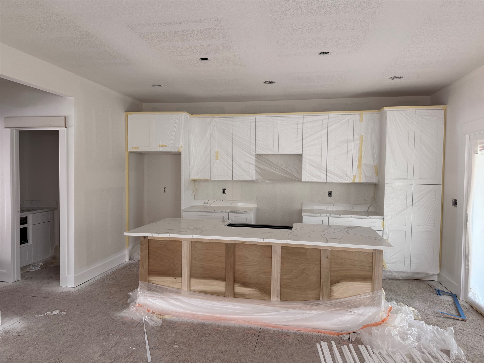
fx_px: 336
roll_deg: -0.2
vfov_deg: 56.8
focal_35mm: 24
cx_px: 242
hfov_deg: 71.6
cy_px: 182
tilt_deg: -2.7
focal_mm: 6.76
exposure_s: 1/121
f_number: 1.78
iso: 80
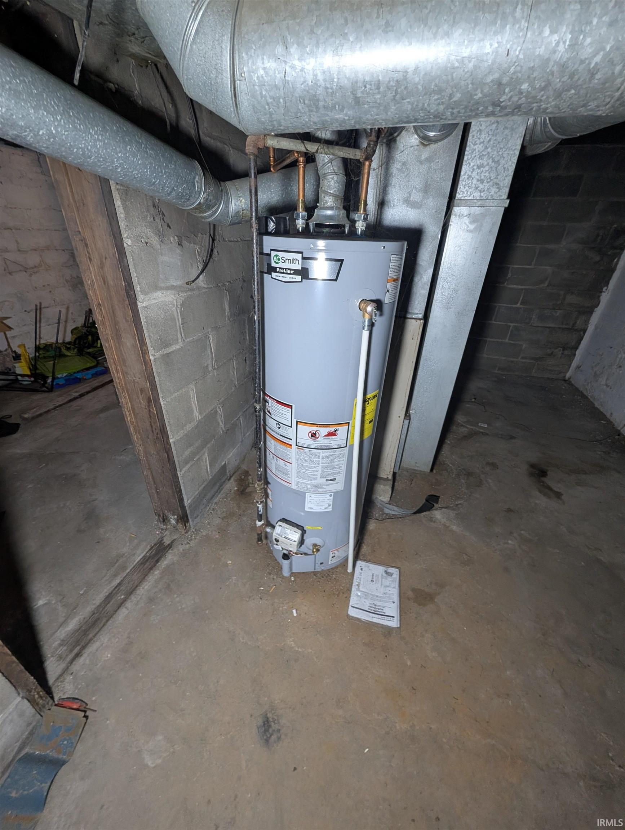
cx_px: 312
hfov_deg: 94.6
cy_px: 415
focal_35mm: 12
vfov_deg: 110.5
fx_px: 288
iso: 200
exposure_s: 1/59.5
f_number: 1.7
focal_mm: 2.02
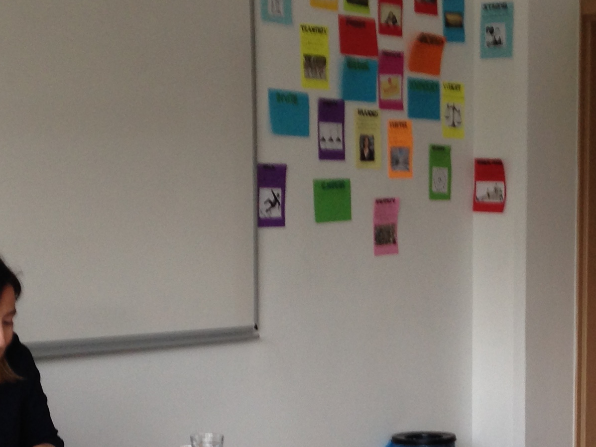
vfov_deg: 16.2
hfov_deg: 21.6
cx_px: 418
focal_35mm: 90
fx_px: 1550
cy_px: 424
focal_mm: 4.12
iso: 50
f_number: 2.4
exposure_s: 1/20
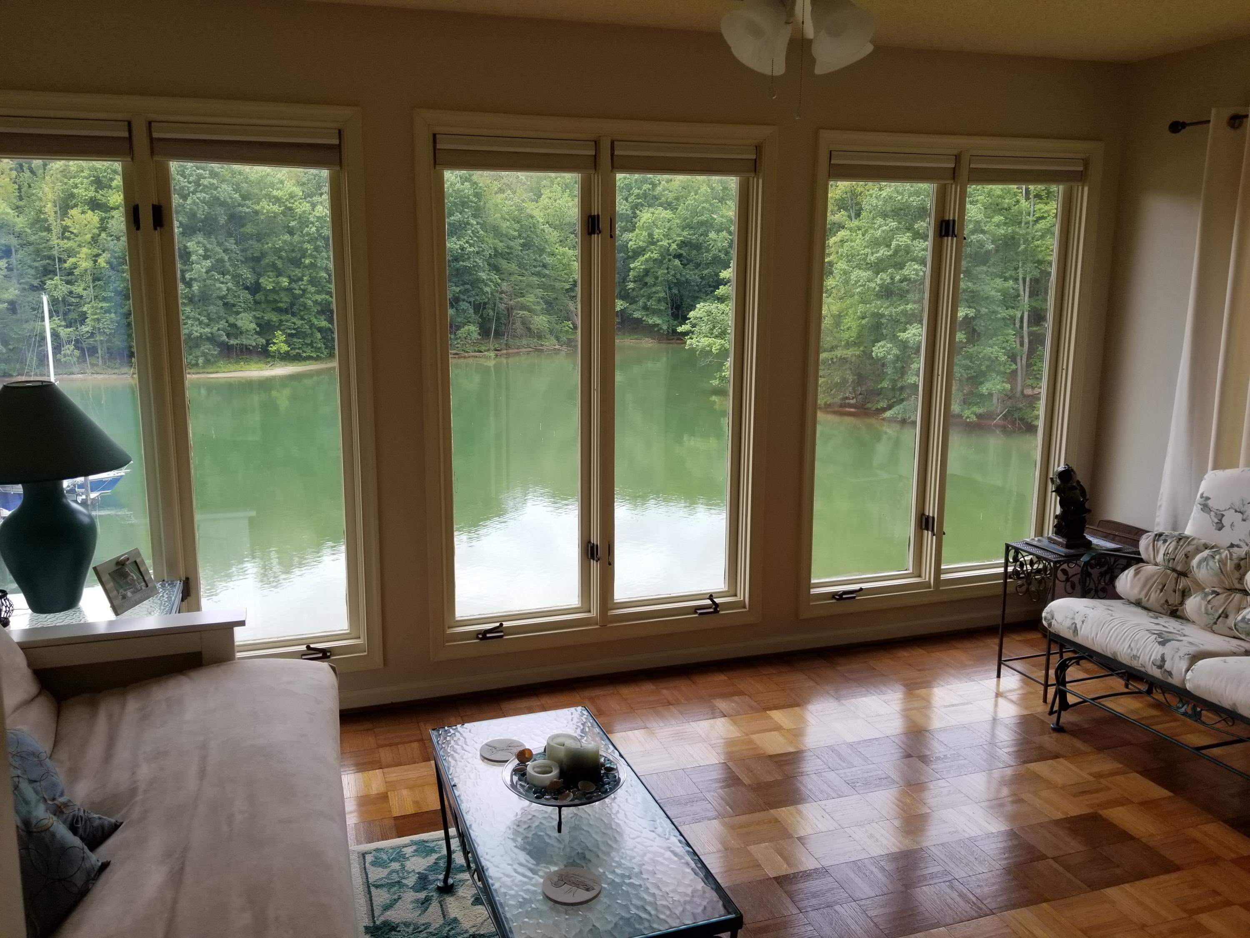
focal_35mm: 26
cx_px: 625
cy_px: 469
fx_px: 939
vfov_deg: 53.1
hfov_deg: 67.3
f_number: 1.7
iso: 50
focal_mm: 4.25
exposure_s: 1/452
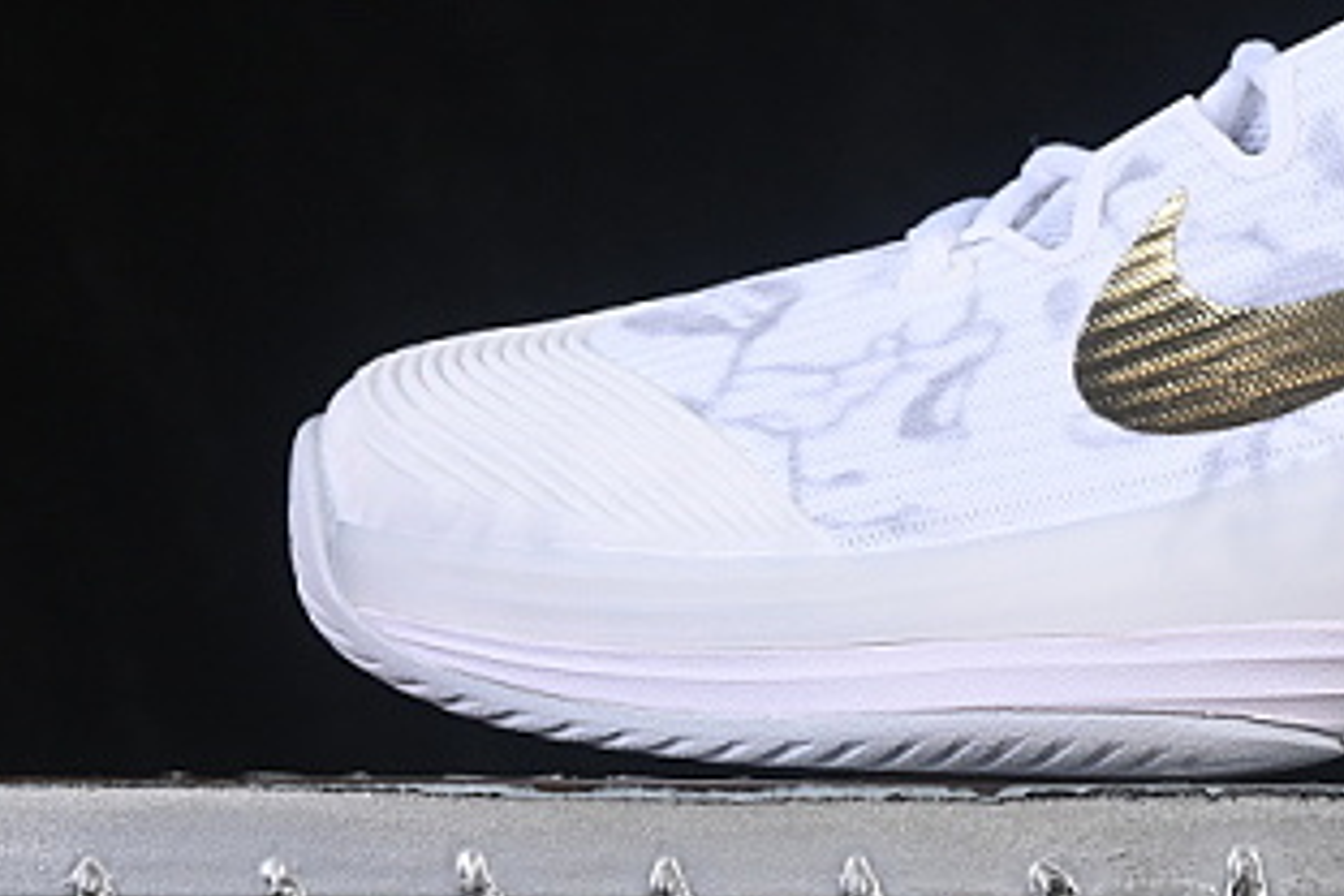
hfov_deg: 10.6
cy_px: 75
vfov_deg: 7.1
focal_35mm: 192
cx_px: 1503
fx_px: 7167
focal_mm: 50
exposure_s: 1/80
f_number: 8
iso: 160
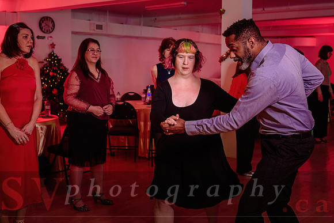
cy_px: 95
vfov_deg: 26.5
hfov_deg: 38.8
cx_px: 192
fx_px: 474
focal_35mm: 51
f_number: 3.5
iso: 1000
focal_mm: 44
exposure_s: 1/125
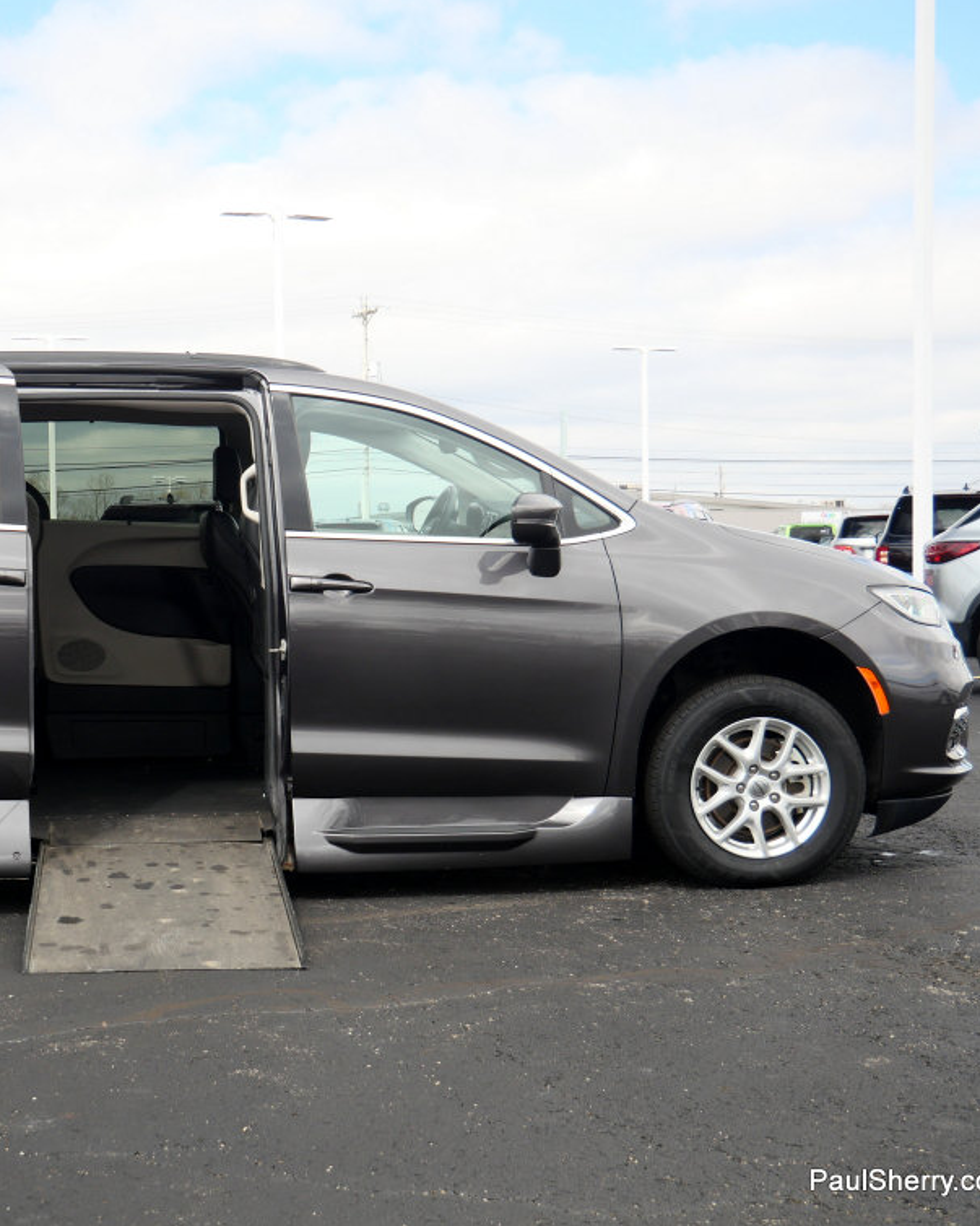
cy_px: 605
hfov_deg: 28.1
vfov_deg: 35.4
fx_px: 1922
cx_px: 219
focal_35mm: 53
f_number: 4.1
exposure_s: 1/250
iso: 200
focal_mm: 20
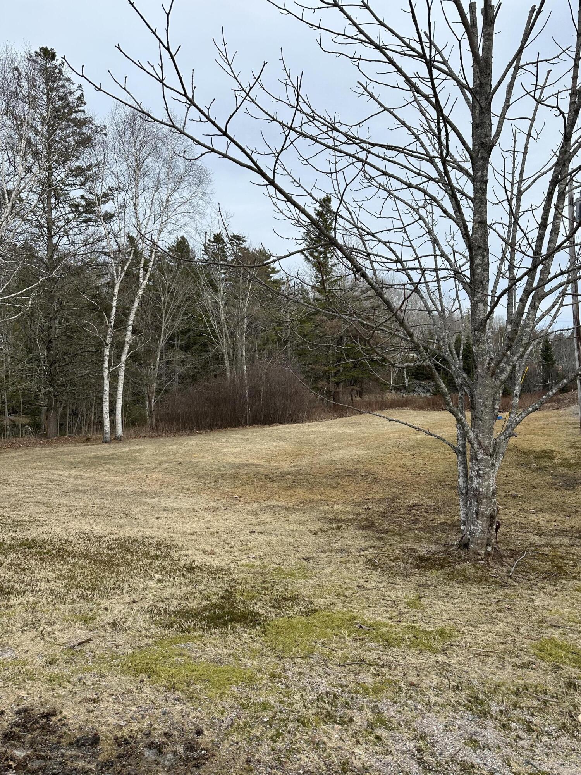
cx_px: 290
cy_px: 388
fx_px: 537
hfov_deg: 56.8
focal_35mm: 24
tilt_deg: -2.1
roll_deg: -0.1
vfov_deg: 71.6
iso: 80
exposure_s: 1/2110
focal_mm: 6.86
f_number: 1.78
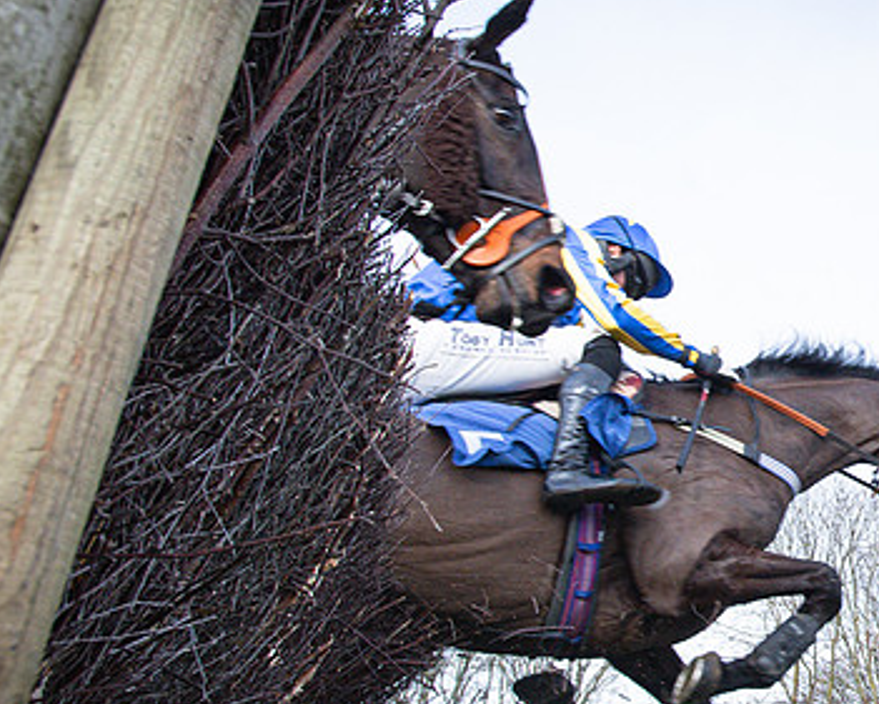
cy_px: 416
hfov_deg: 33.6
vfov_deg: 32.7
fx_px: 1197
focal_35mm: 46
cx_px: 1025
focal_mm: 19
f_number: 8
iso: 2000
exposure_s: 1/1000
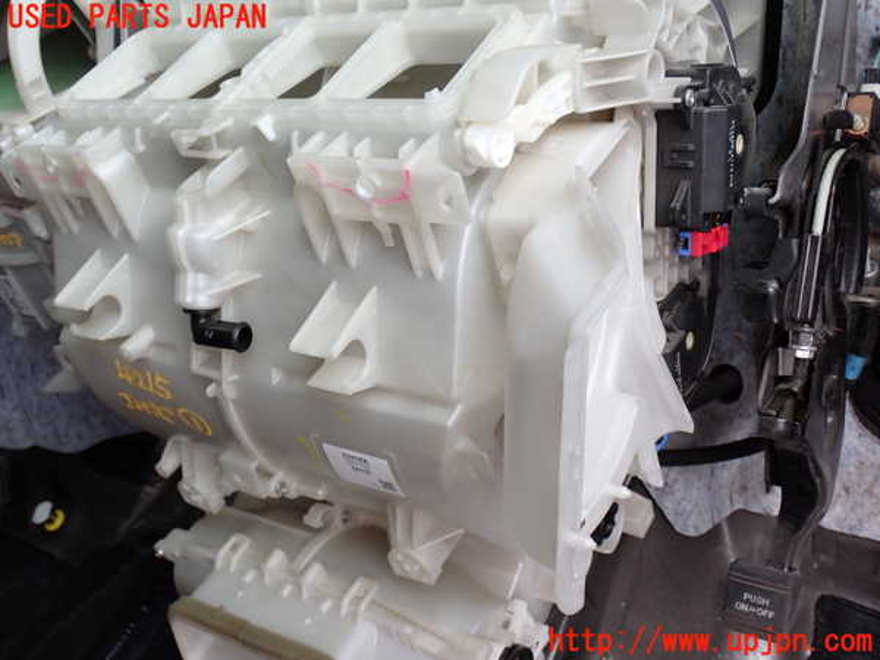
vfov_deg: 37.7
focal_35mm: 38
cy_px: 330
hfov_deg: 49.0
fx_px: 966
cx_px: 440
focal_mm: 6.83
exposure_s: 1/80
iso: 100
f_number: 3.5
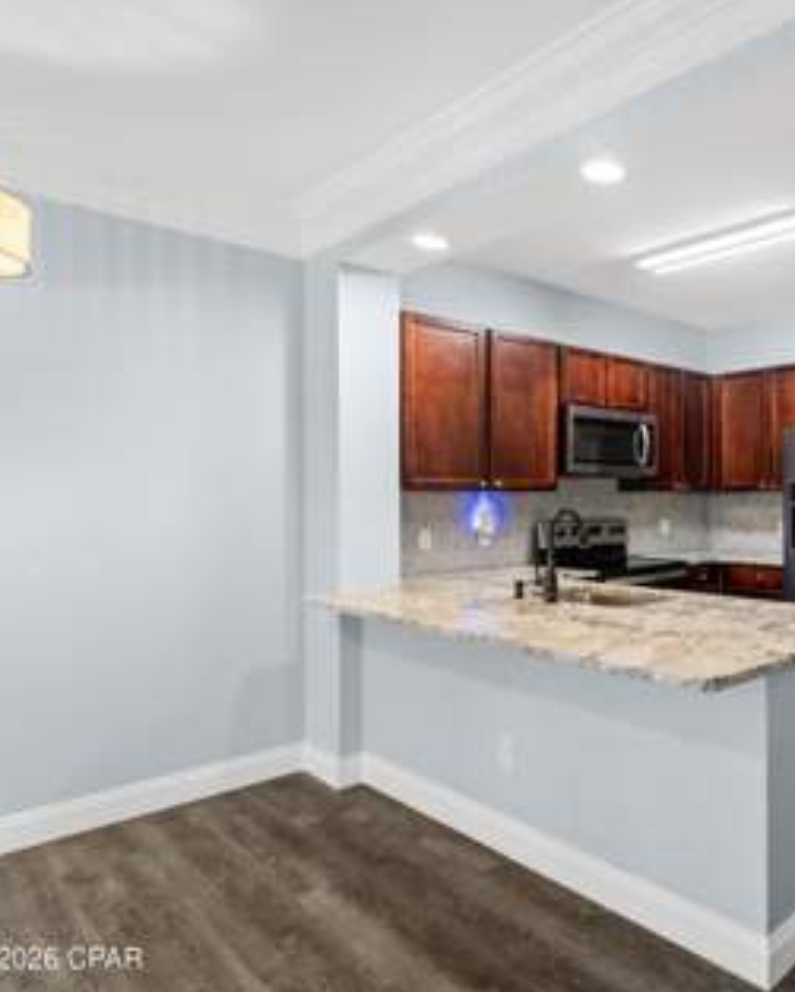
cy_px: 498
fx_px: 713
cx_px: 732
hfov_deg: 50.8
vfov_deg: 69.6
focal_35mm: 24
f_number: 8
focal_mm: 16.9
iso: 400
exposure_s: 1/1.25
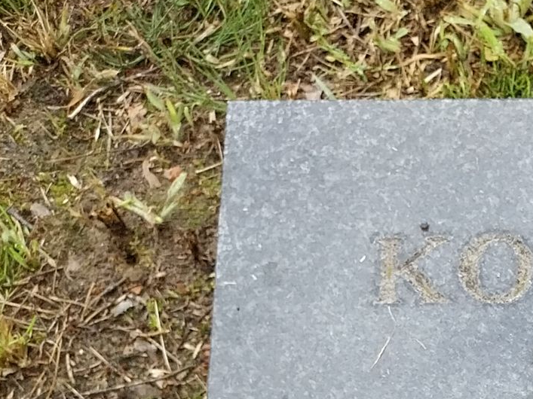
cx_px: 952
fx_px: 1616
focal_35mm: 105
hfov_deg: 16.0
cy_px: 796
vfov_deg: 12.4
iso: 25
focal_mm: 4
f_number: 1.8
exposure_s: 1/281
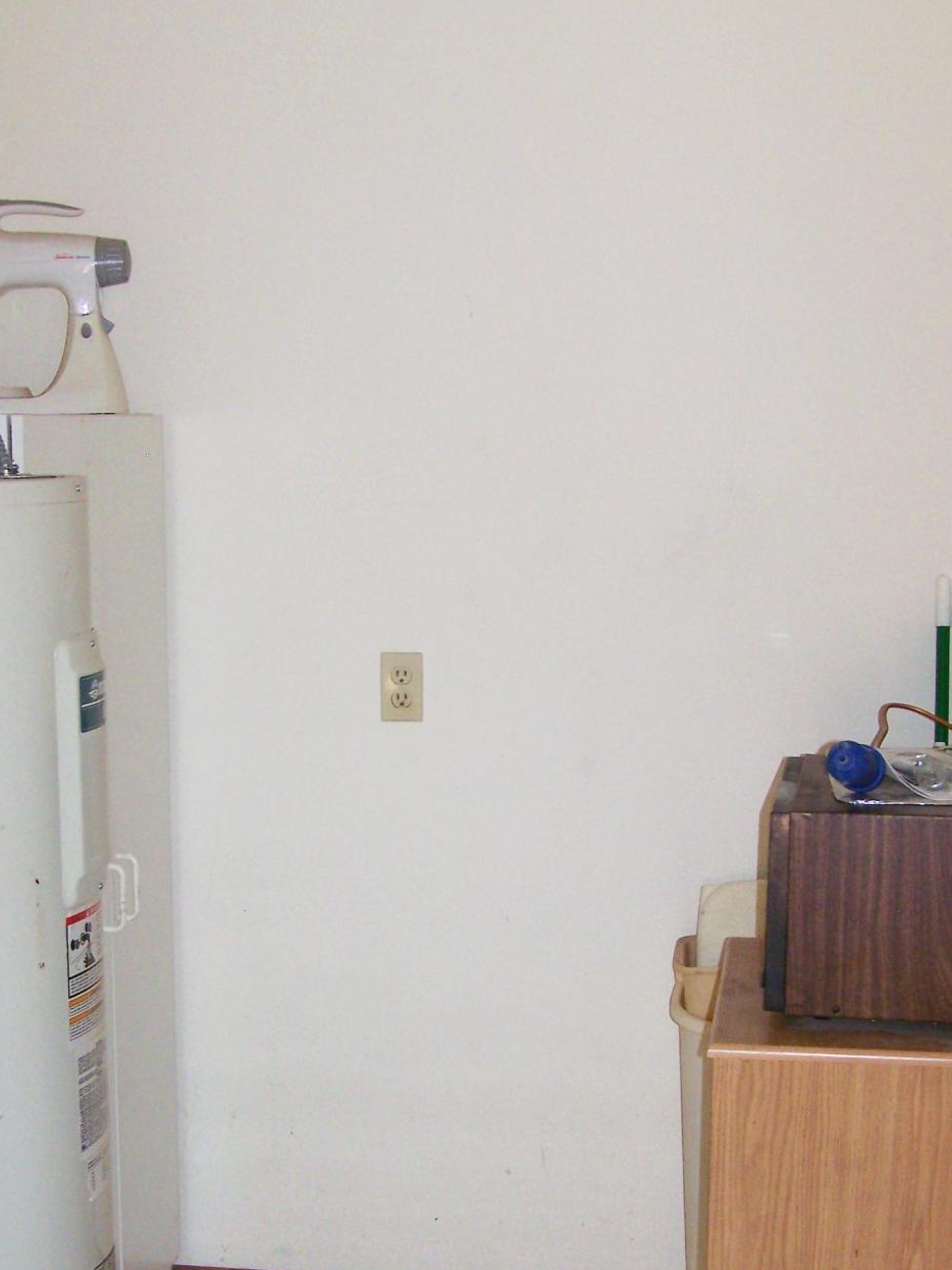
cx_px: 400
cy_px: 782
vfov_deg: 31.6
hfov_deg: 24.0
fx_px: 2238
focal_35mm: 61
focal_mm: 6.3
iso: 80
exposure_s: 1/60
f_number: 2.8
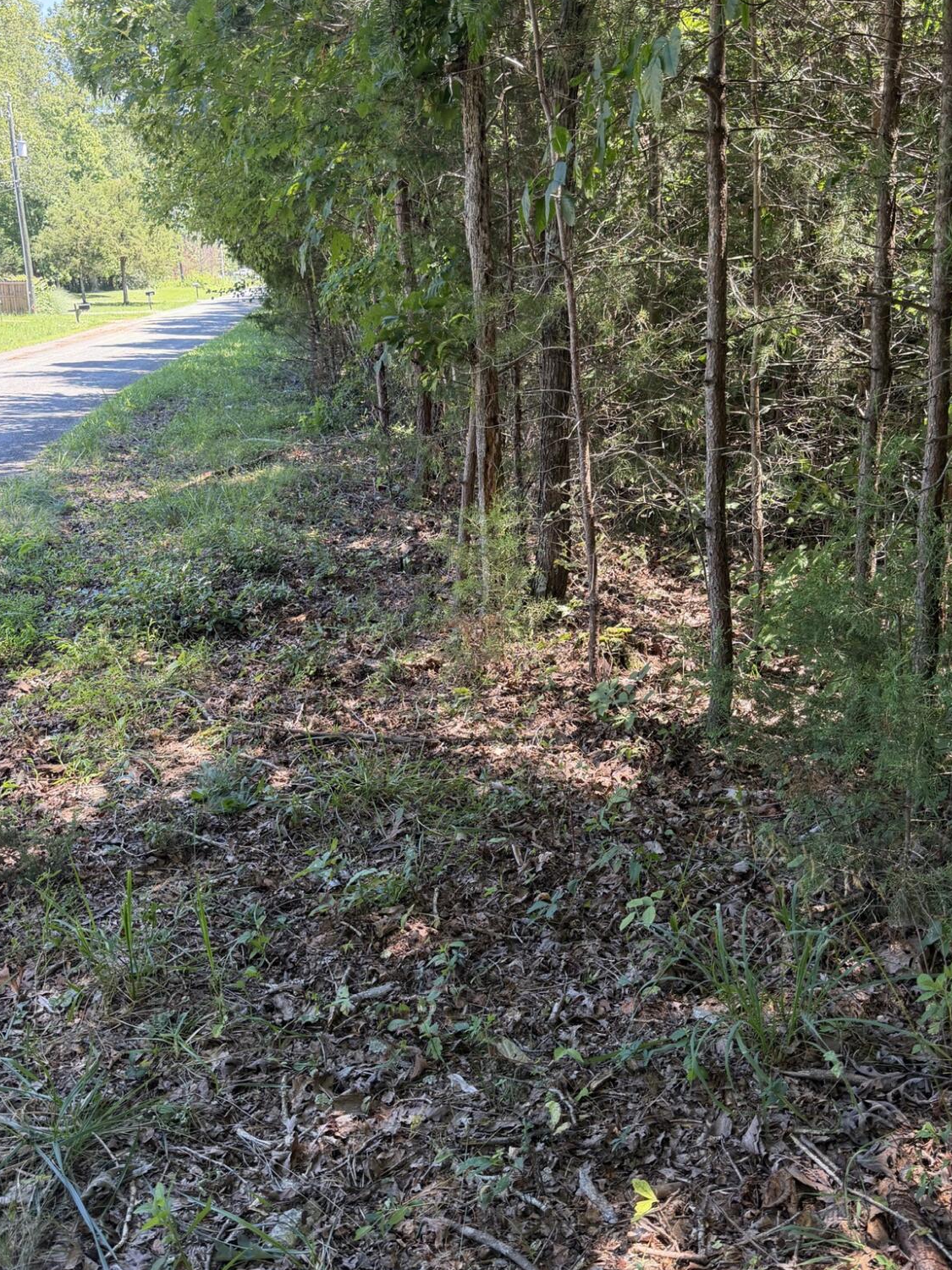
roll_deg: +1.4
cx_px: 507
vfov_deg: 56.8
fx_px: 1173
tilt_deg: -17.6
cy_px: 607
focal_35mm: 32
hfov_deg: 44.1
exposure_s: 1/186
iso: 100
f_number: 1.78
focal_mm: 6.76
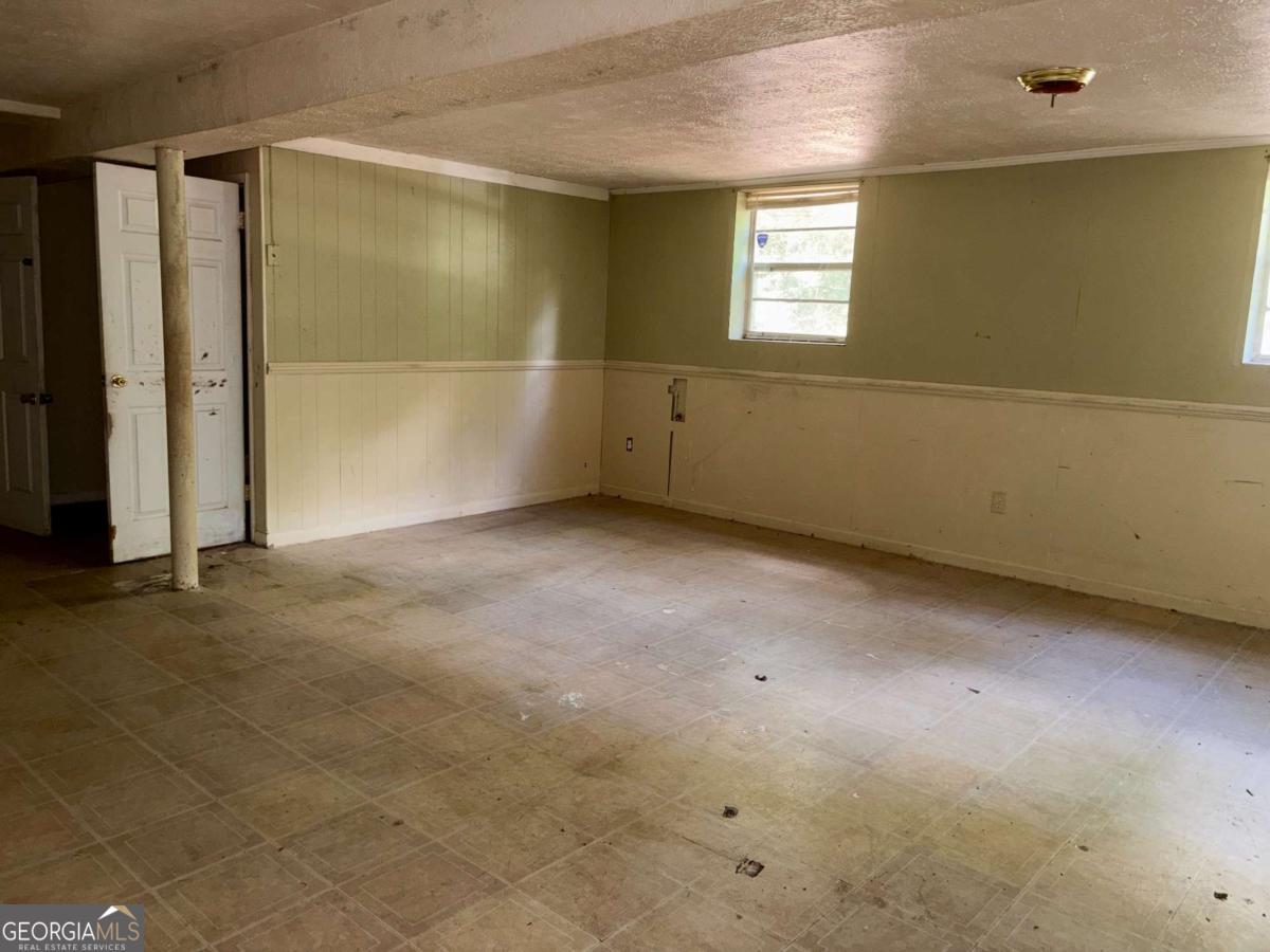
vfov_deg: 53.1
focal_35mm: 26
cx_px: 635
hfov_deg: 67.3
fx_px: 954
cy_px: 476
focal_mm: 5.96
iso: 80
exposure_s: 1/17
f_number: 1.6
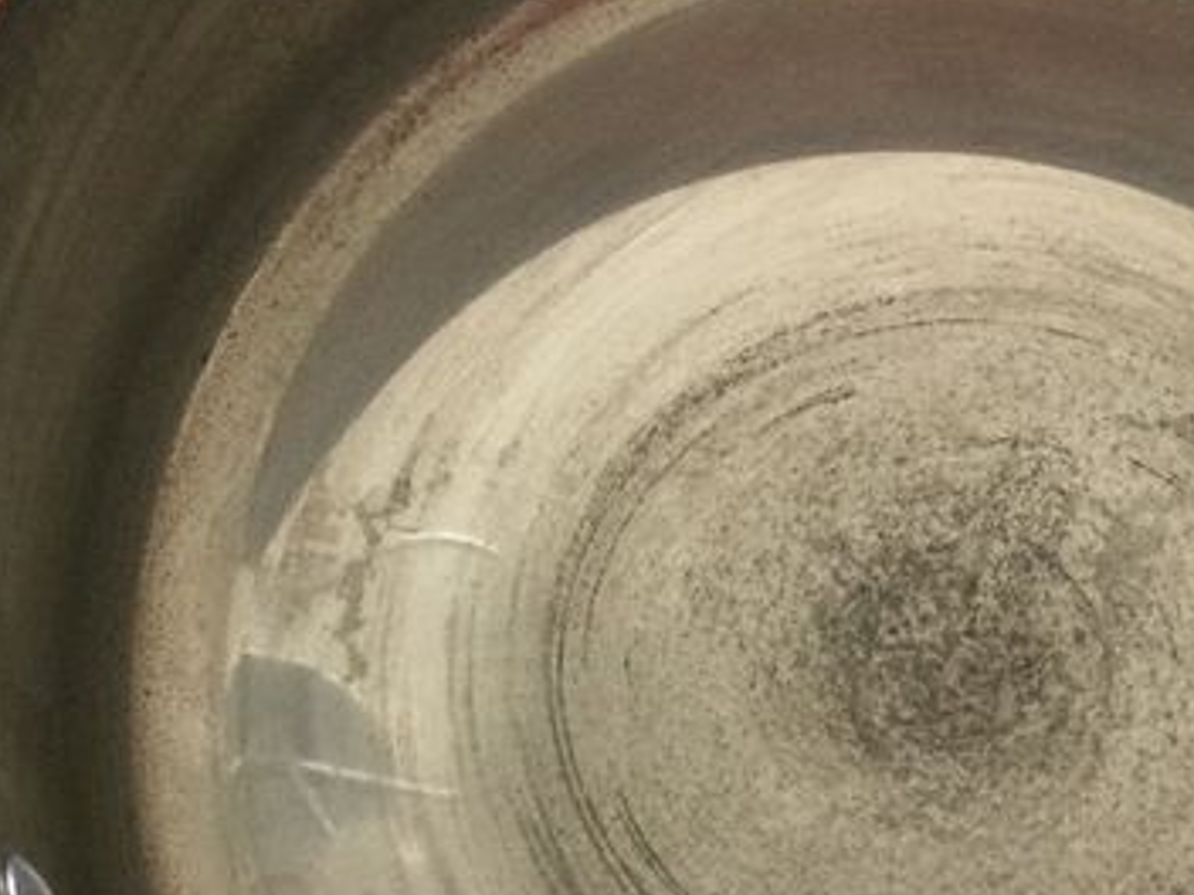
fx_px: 3035
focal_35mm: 88
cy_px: 573
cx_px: 865
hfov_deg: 22.1
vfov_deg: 16.8
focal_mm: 3.3
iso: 125
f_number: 2.4
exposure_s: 1/33
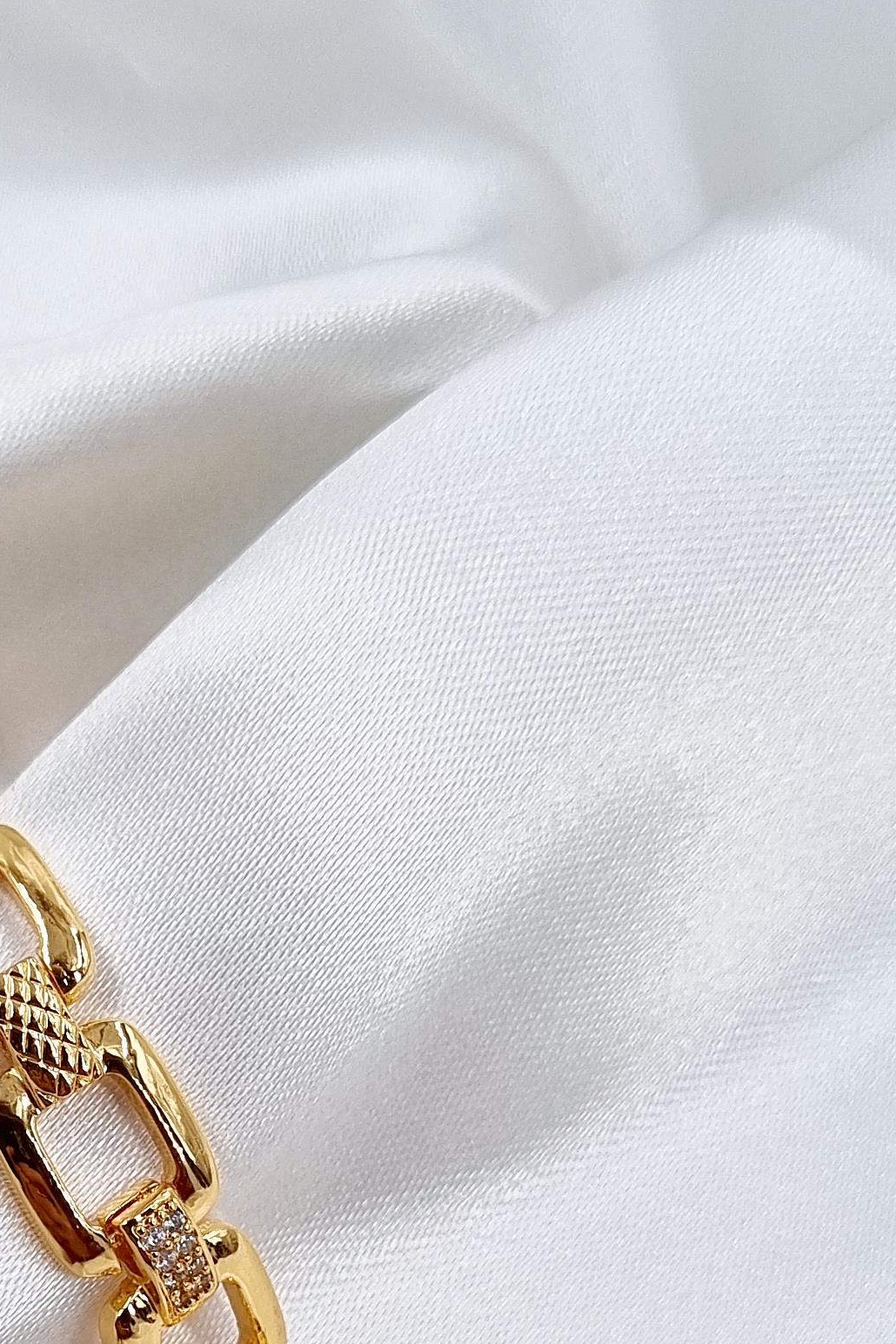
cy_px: 1189
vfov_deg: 27.9
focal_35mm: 70
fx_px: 2613
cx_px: 169
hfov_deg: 19.2
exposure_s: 1/1429
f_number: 1.8
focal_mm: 5.4
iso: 50
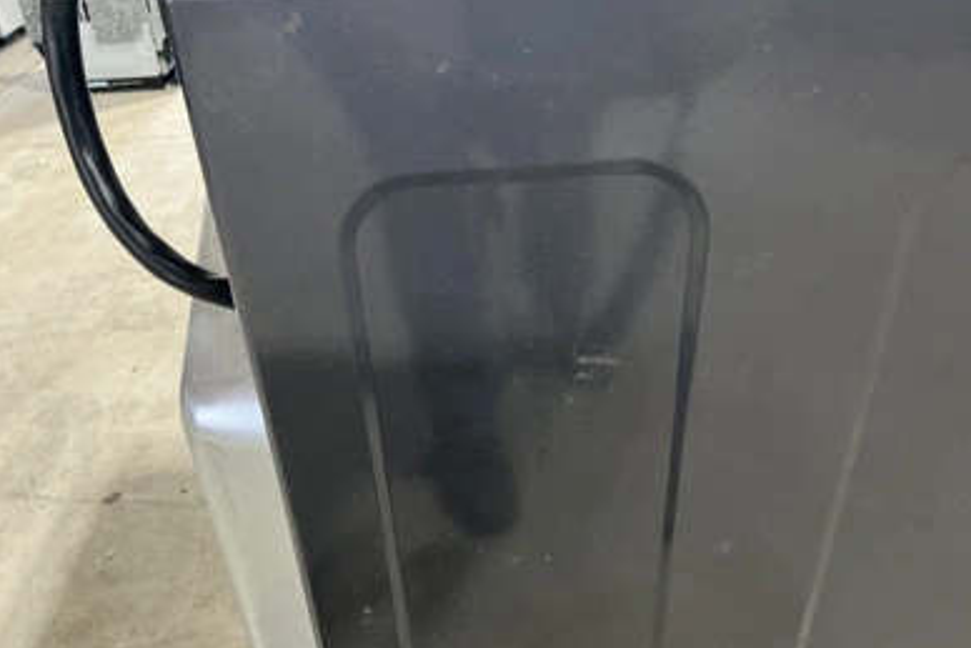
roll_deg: +5.4
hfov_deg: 61.9
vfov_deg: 43.6
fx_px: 809
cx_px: 473
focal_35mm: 30
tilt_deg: -33.6
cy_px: 348
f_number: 1.8
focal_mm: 3
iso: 320
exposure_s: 1/40
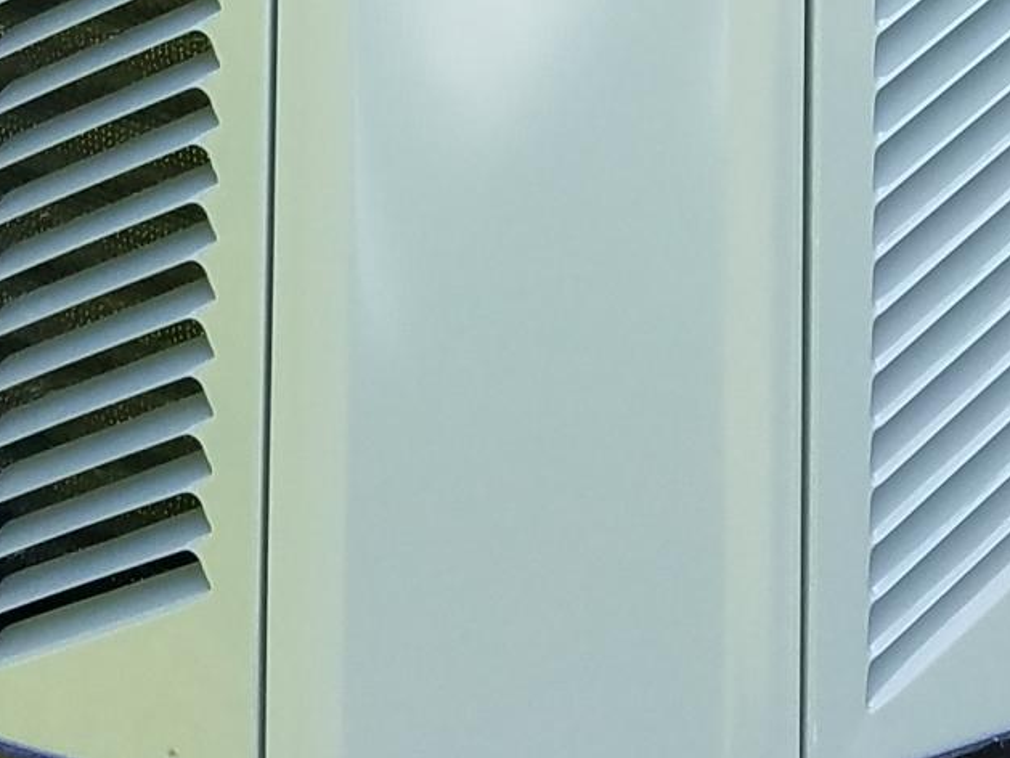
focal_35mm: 124
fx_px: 3619
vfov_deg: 10.9
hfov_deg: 15.8
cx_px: 804
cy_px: -750
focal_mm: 4.2
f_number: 1.7
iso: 50
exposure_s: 1/452
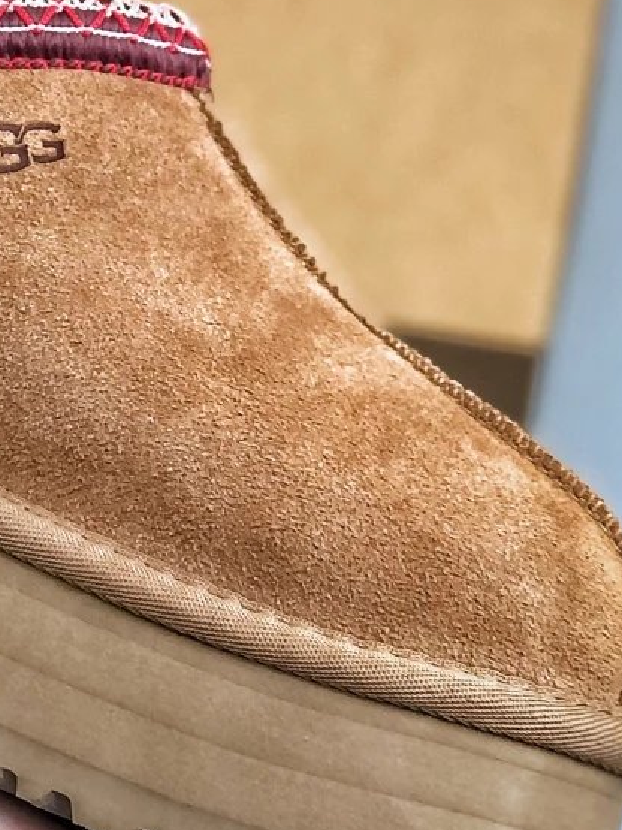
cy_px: 313
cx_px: -72
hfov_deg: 9.9
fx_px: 3547
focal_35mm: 148
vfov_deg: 13.3
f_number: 2.8
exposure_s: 1/33
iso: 20
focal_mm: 6.6
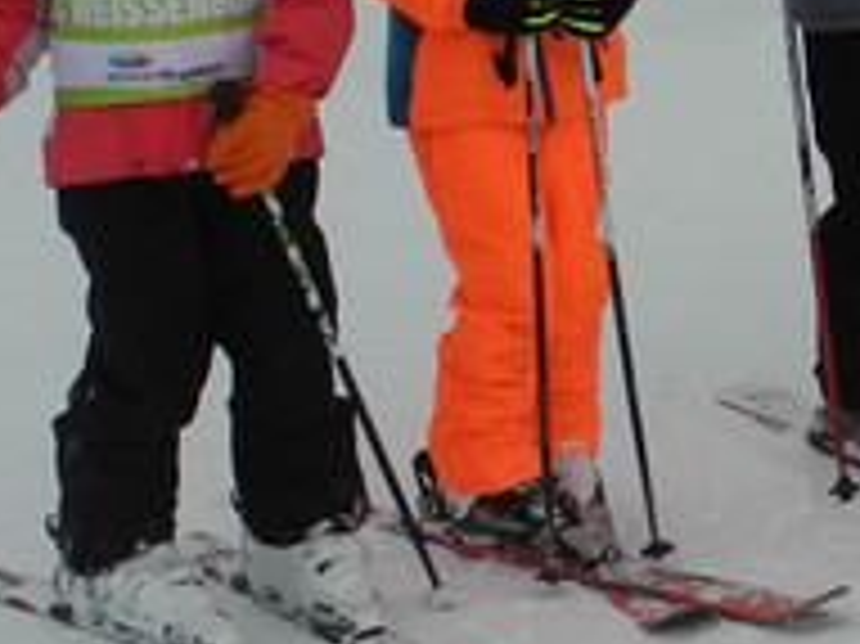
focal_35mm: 154
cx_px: 1675
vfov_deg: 9.6
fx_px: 3824
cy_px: 158
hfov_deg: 11.6
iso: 100
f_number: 3.2
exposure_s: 1/1000
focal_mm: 6.8
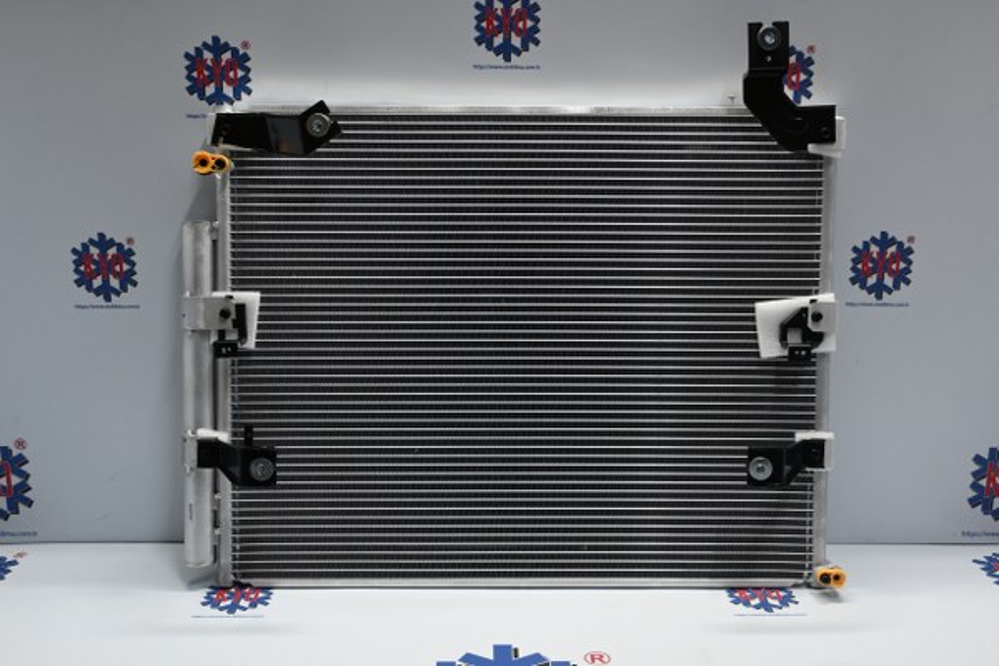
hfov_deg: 51.3
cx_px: 500
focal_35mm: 38
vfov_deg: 35.5
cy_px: 333
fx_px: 1041
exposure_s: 1/40
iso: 360
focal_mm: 25
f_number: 4.2
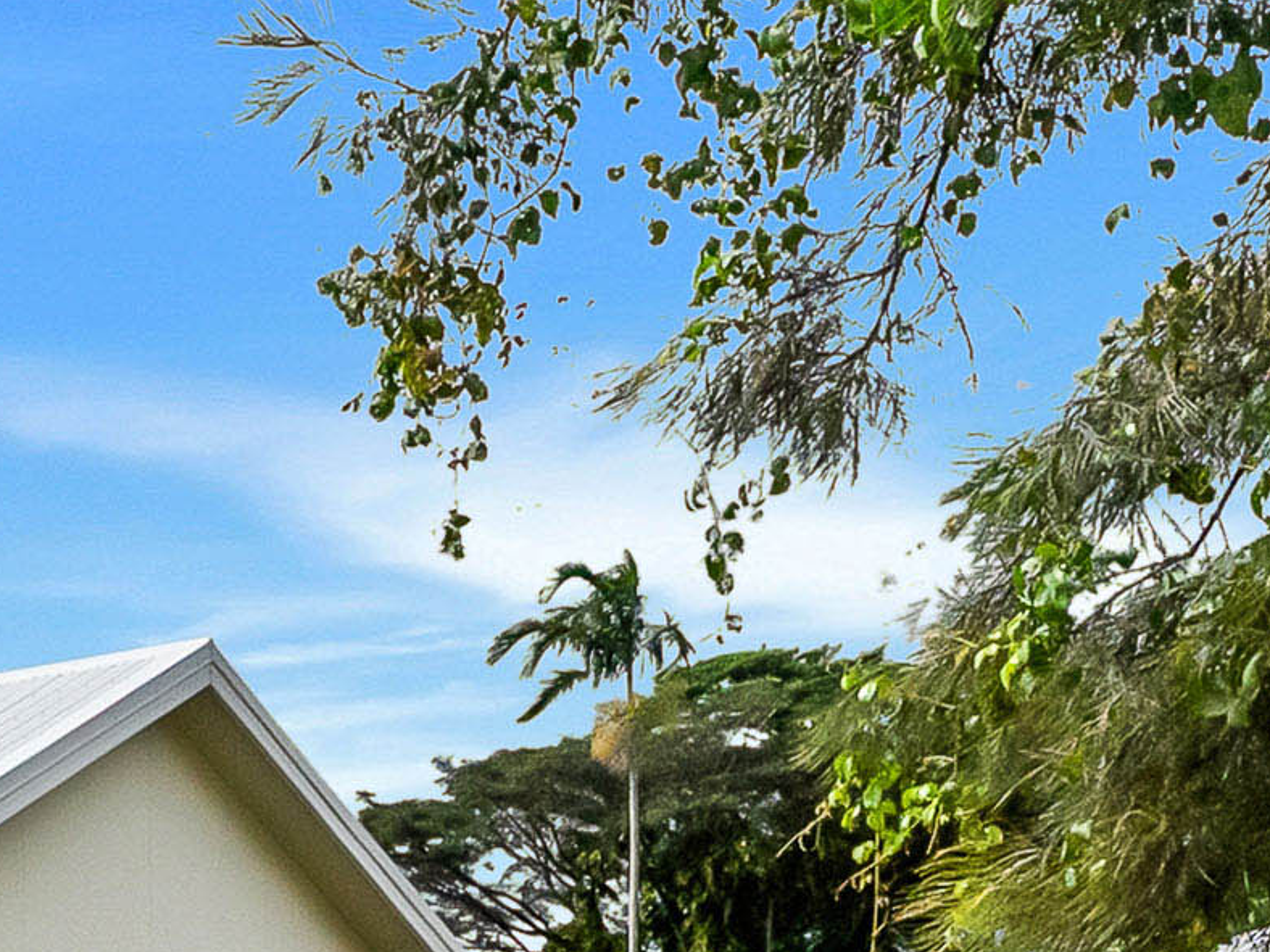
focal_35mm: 83
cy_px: 1223
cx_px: -739
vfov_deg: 16.8
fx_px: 3045
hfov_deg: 19.8
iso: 2500
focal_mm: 16
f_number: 9
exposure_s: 1/8000
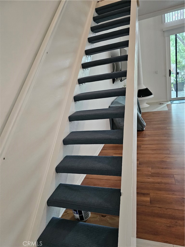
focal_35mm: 23
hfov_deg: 58.9
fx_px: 164
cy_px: 124
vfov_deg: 73.9
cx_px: 92
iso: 1000
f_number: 1.7
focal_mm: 6.3
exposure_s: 1/120
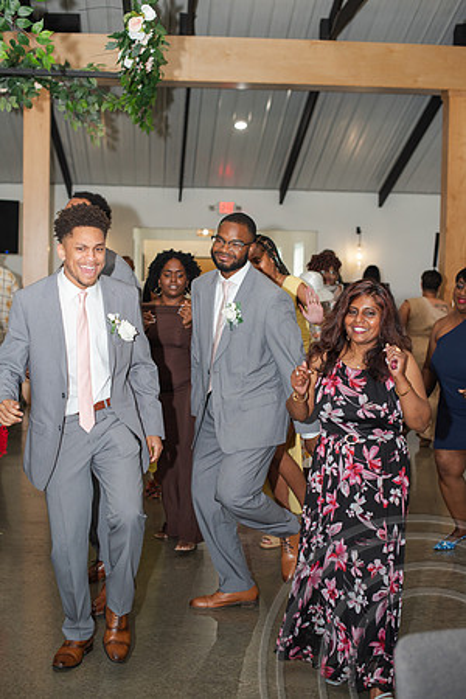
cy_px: 350
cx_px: 233
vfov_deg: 39.6
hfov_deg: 27.0
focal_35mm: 50
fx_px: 971
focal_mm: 50
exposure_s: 1/200
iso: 800
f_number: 3.2
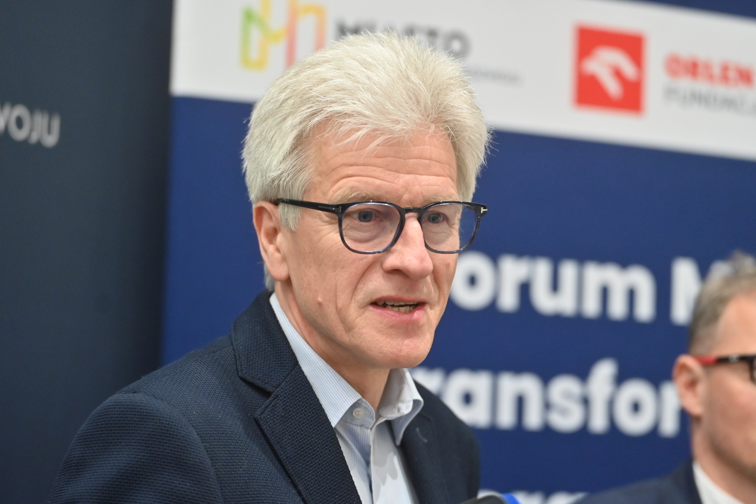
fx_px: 1911
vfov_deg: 15.0
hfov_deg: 22.4
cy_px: 252
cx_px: 378
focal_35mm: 91
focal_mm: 91
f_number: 2.8
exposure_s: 1/400
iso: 2800
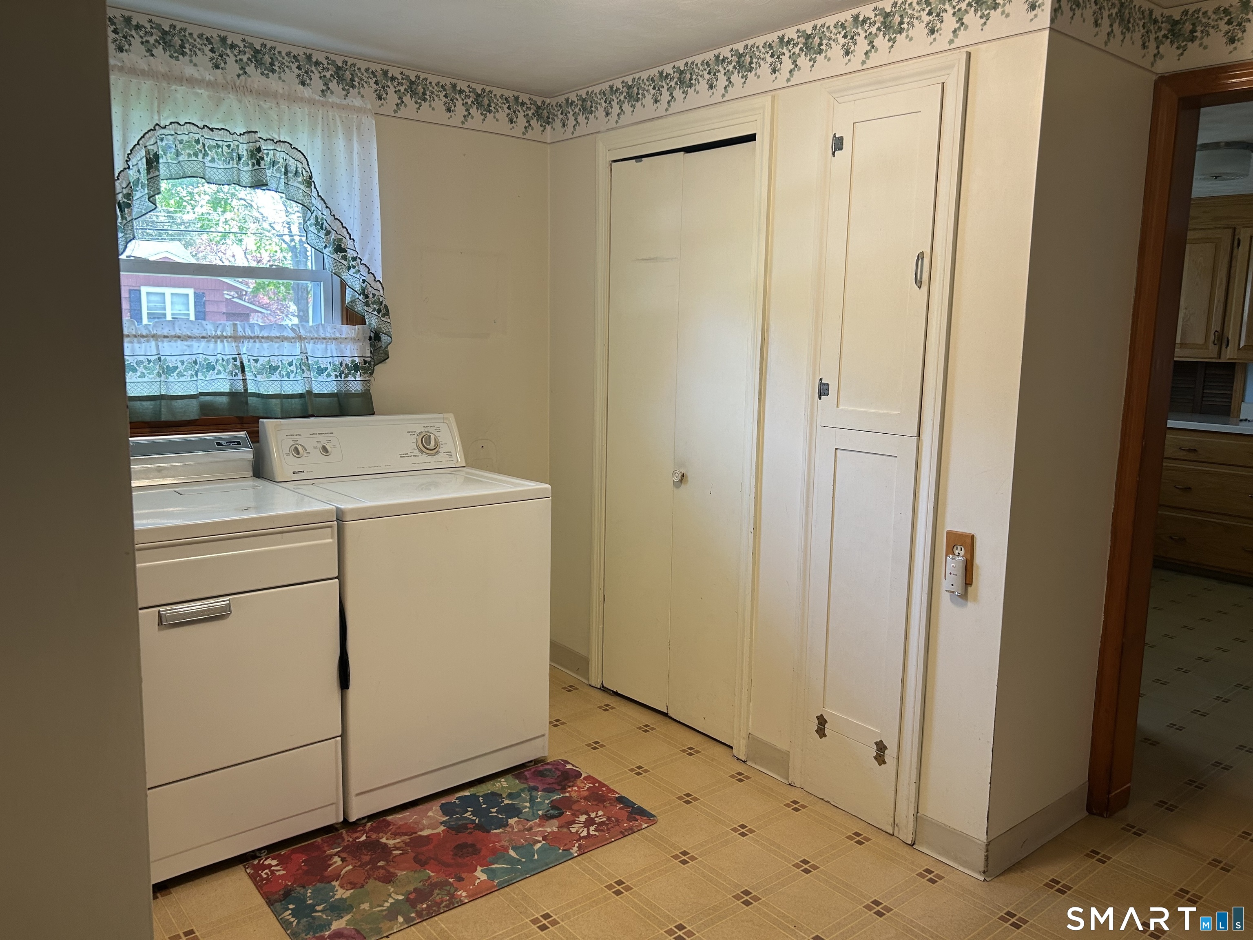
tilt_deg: -8.6
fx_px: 941
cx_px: 626
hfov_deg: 67.3
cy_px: 470
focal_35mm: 26
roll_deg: -1.6
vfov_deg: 53.1
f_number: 1.5
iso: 80
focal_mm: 5.7
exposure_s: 1/120
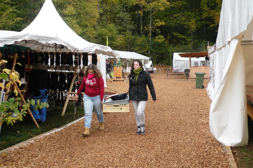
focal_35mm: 35
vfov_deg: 37.8
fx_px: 246
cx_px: 124
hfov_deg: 54.4
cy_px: 78
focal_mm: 5.8
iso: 66
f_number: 3.2
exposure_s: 1/59.7
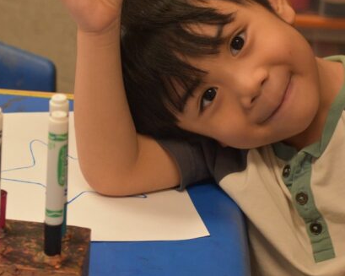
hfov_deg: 10.4
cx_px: 75
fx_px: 1889
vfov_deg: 8.4
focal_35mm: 185
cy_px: 116
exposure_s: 1/125
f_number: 4.5
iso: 2000
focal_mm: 70
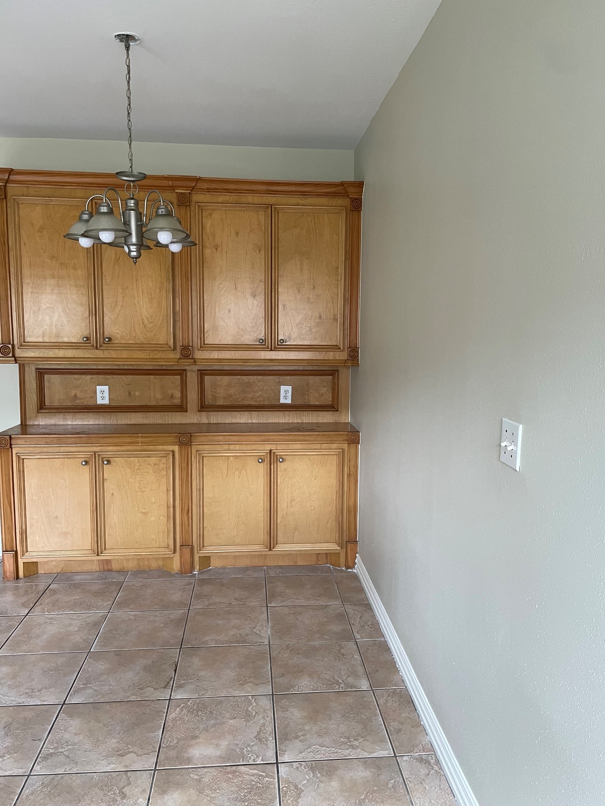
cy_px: 398
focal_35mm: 27
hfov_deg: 51.4
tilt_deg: -6.3
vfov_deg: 65.3
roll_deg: -0.2
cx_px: 305
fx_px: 629
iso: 125
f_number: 1.6
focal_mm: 4.2
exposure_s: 1/60
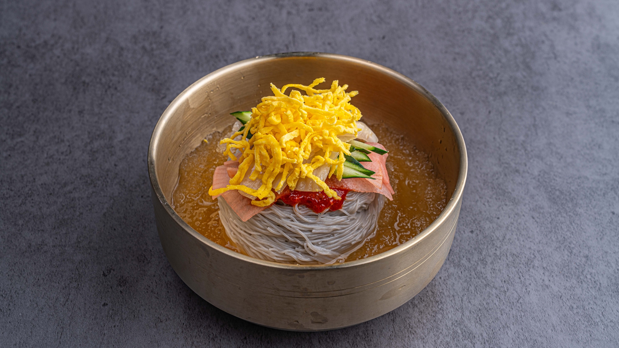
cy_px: 169
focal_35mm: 60
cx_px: 309
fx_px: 985
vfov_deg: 20.0
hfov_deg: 34.9
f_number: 10
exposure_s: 1/80
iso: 100
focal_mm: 57
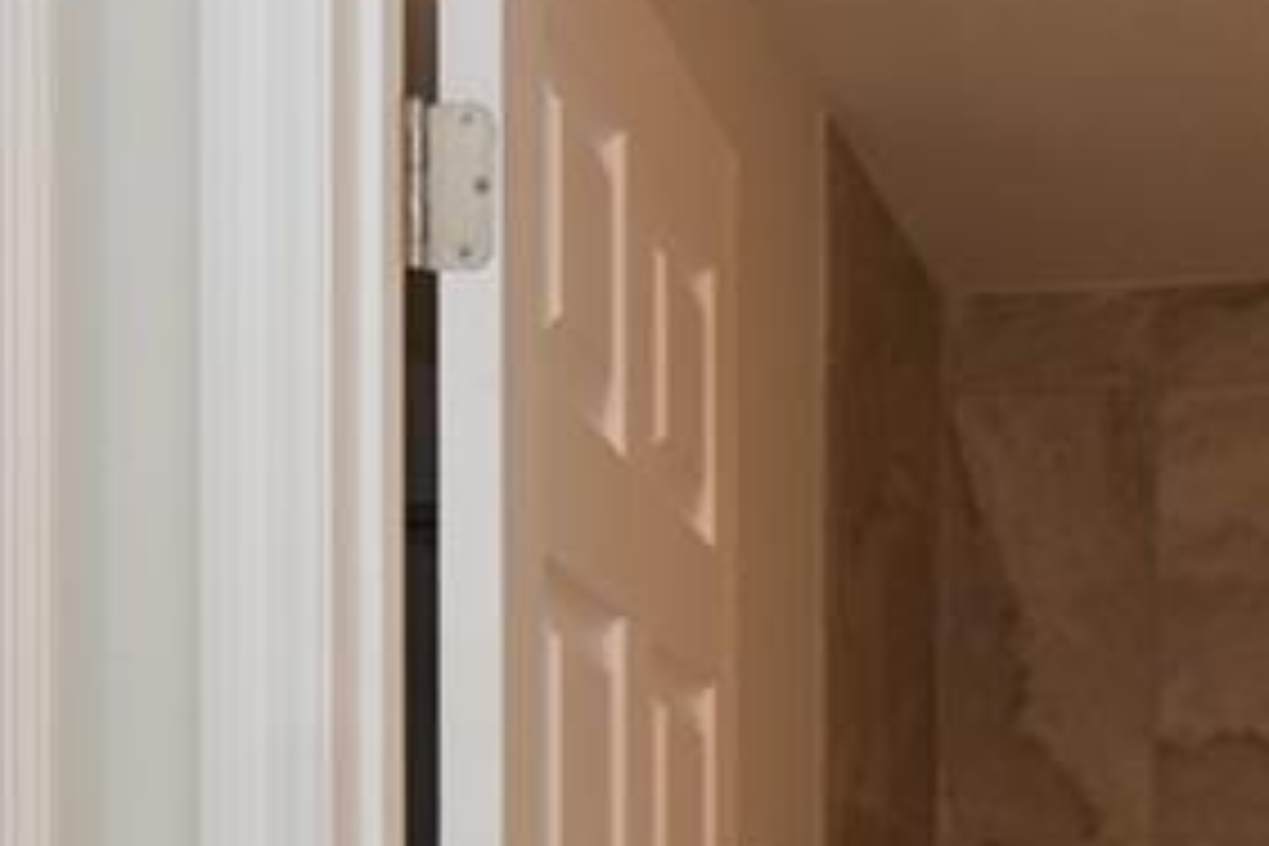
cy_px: 1107
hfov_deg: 23.9
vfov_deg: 15.3
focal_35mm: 85
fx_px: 2996
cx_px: 711
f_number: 4.5
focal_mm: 10
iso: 200
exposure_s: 1/80
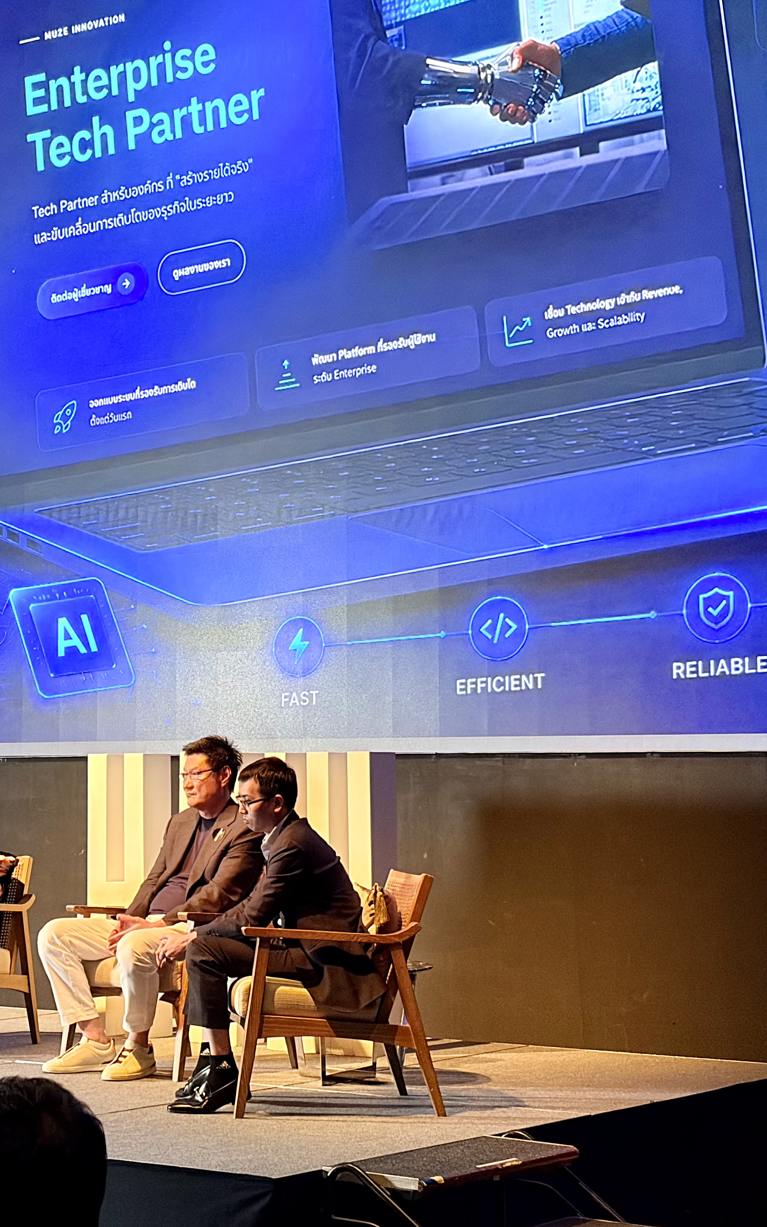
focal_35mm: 74
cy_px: 614
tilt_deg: +5.6
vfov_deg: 27.8
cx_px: 121
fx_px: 2475
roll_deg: +0.3
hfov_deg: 17.4
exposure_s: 1/30
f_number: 1.6
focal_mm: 5.96
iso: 250
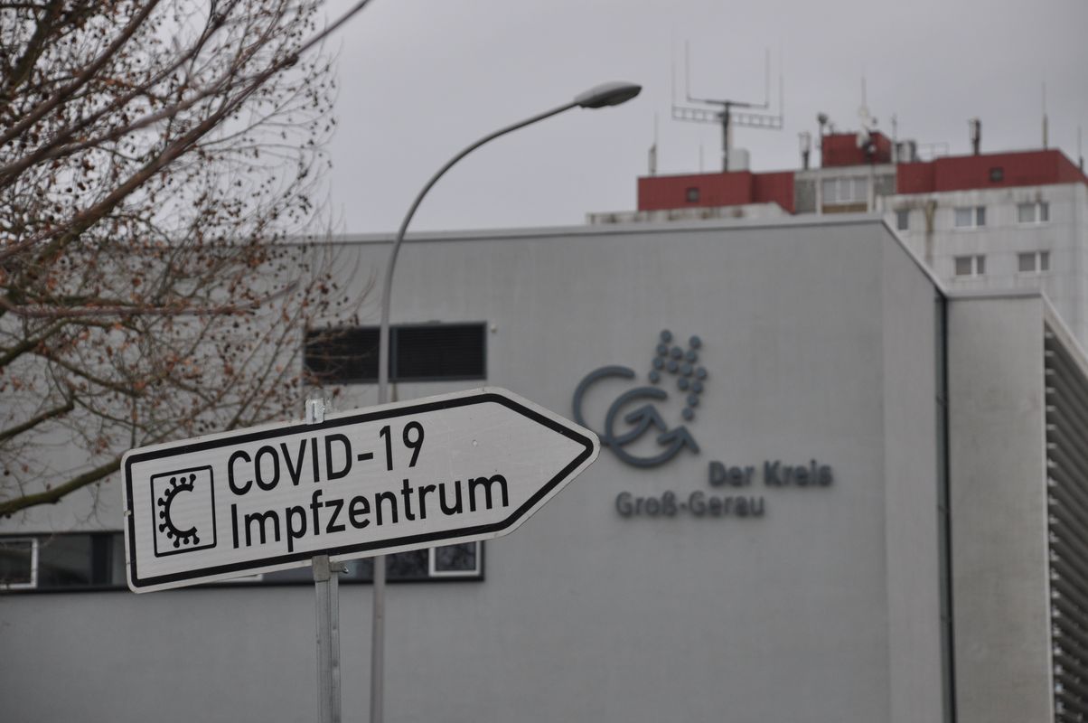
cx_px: 544
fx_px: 4076
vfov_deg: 10.1
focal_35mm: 135
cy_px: 362
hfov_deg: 15.2
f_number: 5.6
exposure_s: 1/500
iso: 400
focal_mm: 90
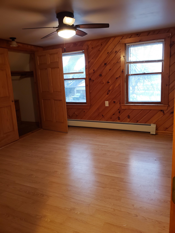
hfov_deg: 53.1
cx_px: 88
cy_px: 116
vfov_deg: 67.3
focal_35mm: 26
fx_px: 175
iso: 250
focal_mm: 4.3
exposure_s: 1/15
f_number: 2.4
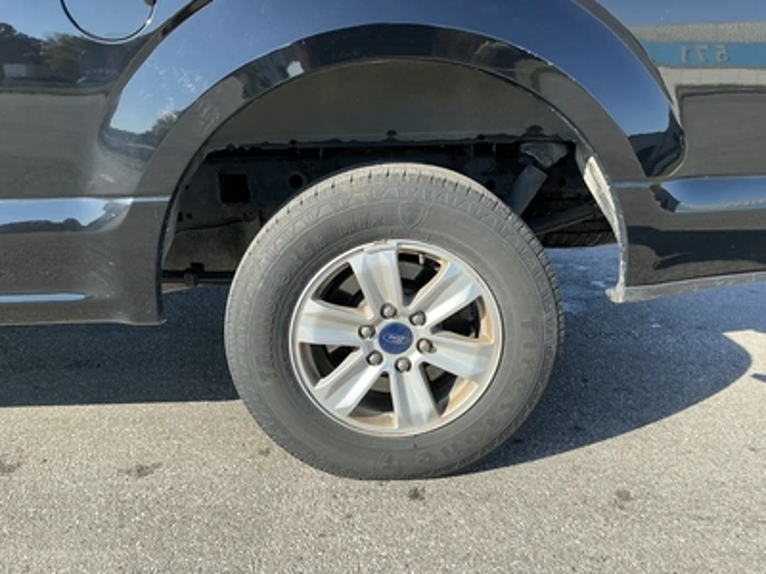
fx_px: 620
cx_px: 383
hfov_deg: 63.4
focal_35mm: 28
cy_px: 287
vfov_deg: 49.7
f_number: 1.8
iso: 25
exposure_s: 1/683
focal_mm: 3
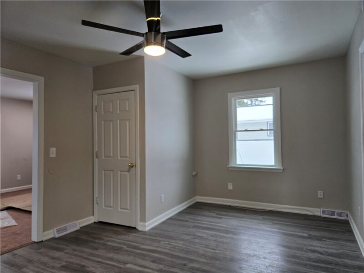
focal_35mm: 23
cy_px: 136
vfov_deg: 58.9
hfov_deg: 73.9
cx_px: 182
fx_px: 242
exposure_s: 1/120
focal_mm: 5.4
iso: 80
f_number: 1.8
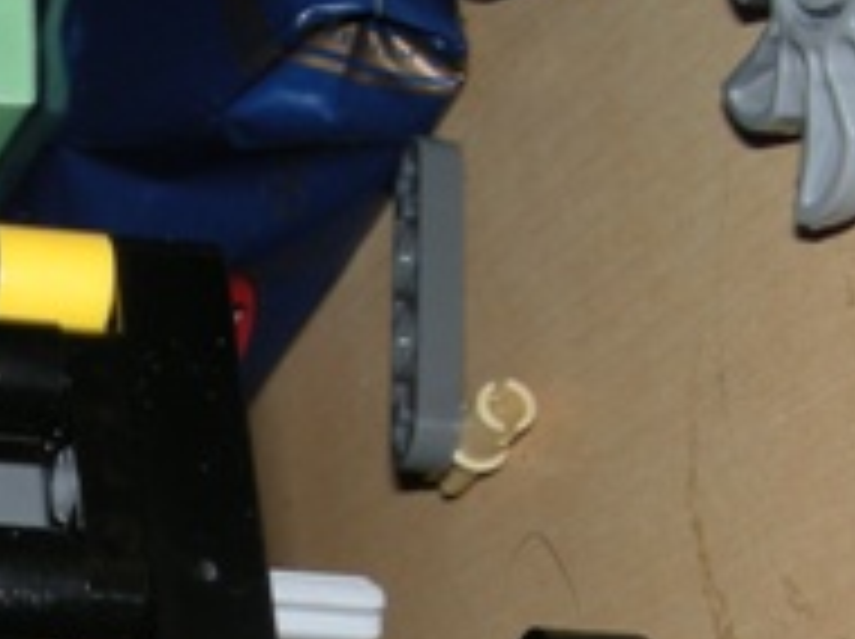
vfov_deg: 12.0
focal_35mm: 118
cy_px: 950
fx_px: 2911
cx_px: -166
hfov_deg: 16.1
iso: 64
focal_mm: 5.7
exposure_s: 1/60
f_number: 5.7
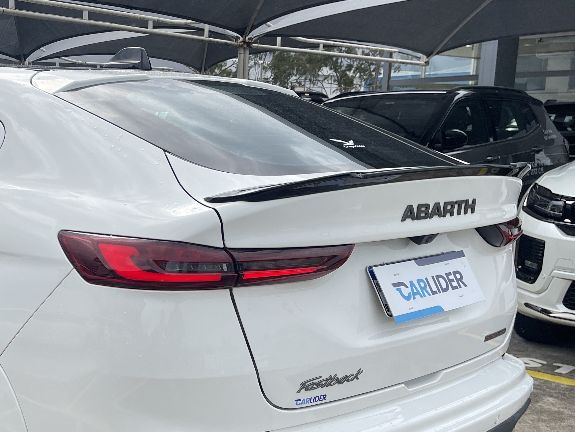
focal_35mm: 47
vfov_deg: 30.5
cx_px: 83
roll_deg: +0.2
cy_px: 308
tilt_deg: -12.3
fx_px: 781
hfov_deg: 38.3
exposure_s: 1/2488
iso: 32
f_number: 1.6
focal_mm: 5.1
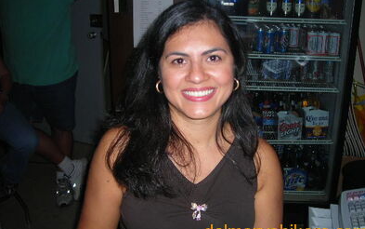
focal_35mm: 41
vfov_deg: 31.2
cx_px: 185
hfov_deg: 48.2
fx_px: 408
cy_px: 100
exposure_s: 1/60.1
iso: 50
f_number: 3.2
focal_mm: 6.3
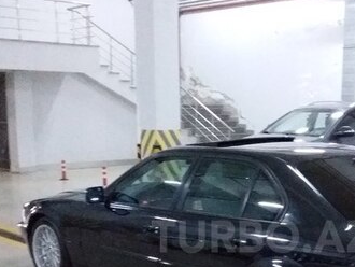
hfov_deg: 30.7
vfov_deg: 23.1
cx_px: 261
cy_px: 236
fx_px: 636
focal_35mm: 62
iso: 640
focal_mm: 3.3
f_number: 2.2
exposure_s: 1/17
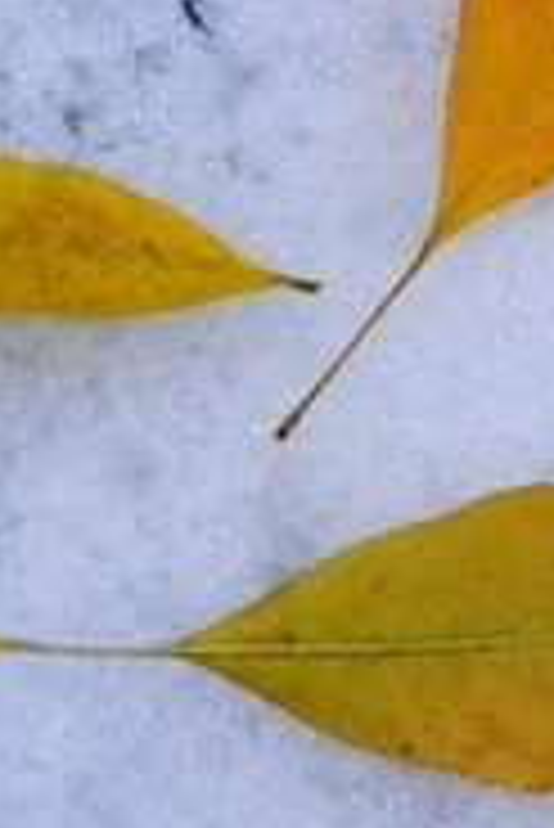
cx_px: 507
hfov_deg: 3.7
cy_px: 110
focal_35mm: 369
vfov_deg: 5.6
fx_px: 8501
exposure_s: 1/100
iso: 1250
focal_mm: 120
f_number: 11
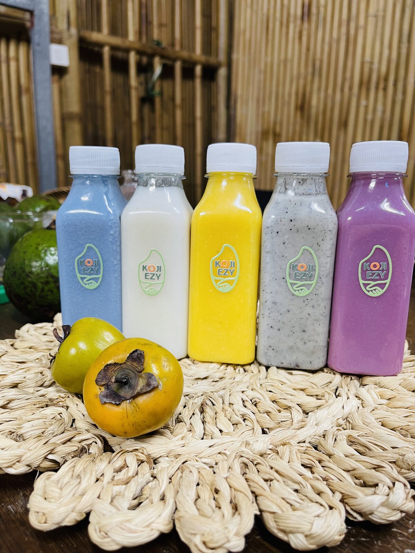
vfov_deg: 69.4
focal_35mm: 25
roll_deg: -1.1
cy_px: 276
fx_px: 400
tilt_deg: -13.4
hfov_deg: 54.9
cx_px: 208
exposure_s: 1/50
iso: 100
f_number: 1.6
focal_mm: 5.1
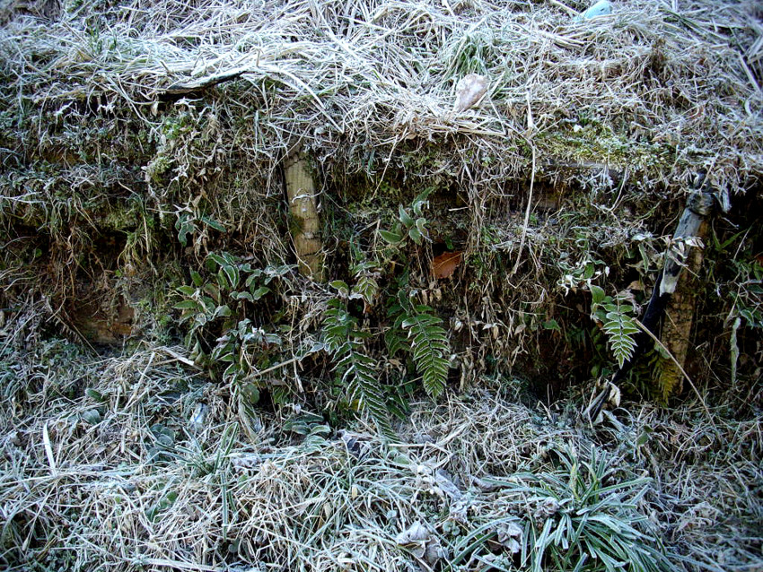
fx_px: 816
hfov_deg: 50.1
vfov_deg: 38.7
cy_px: 286
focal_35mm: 37
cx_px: 382
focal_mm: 6.2
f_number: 2.8
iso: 160
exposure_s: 1/125
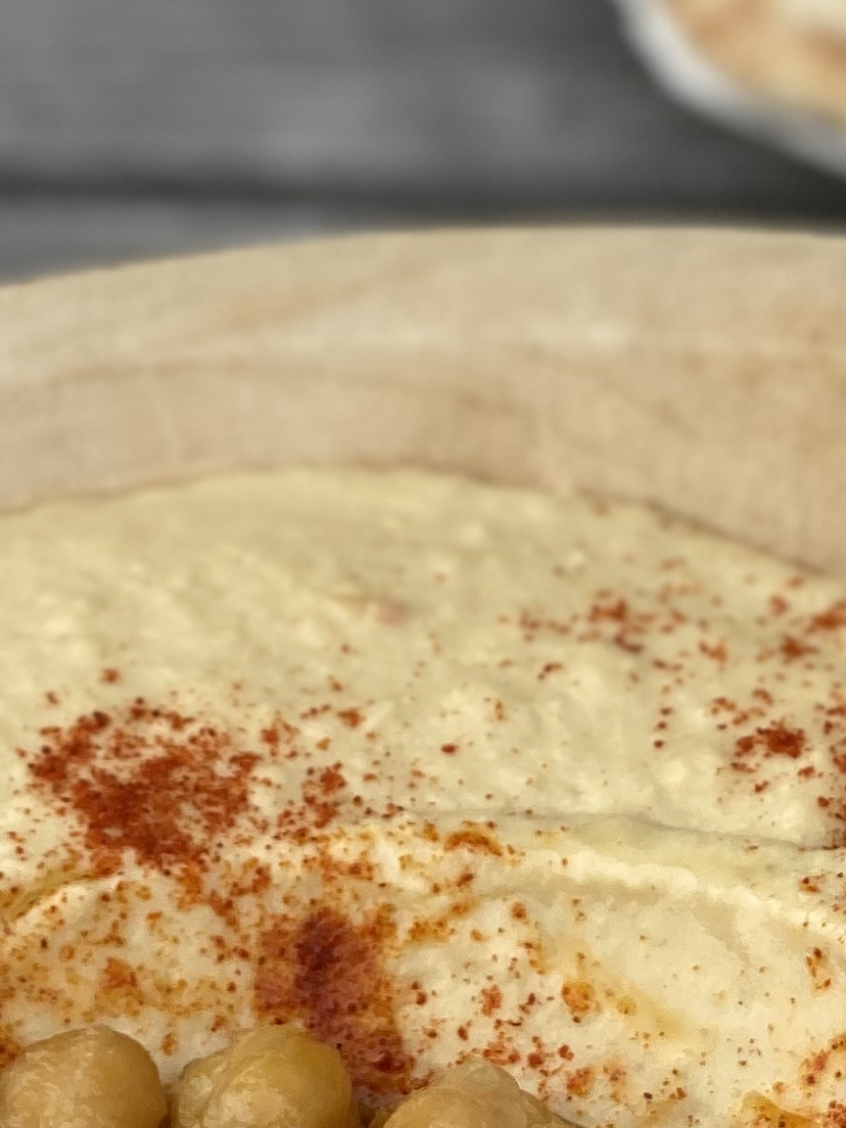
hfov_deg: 8.1
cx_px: 874
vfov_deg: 10.8
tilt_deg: -42.7
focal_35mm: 182
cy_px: 948
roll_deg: -0.5
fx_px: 5931
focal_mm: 6
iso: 20
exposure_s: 1/1229
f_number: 2
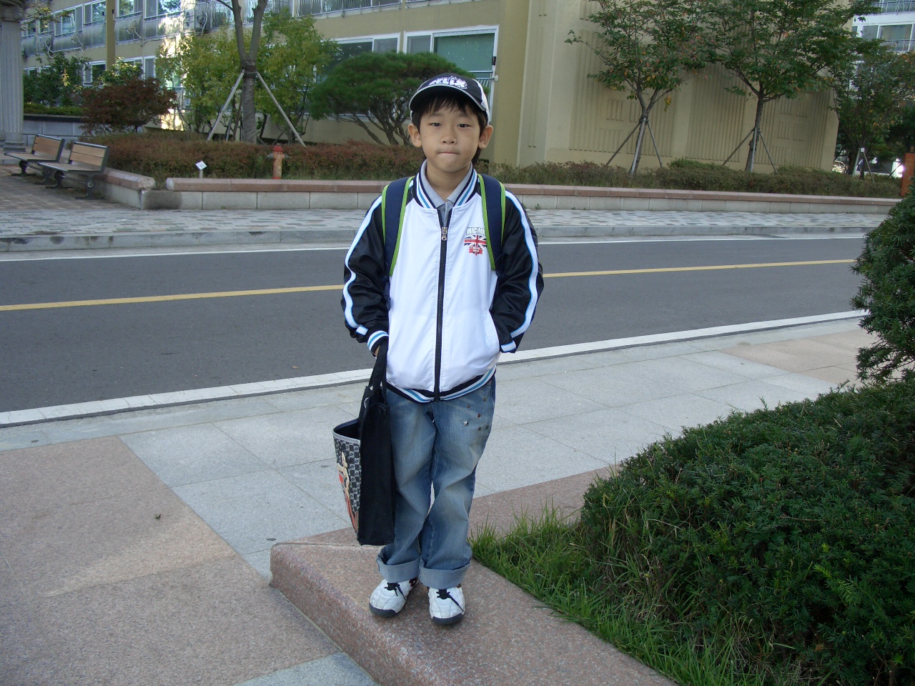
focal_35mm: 33
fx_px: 872
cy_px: 343
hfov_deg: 55.4
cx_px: 458
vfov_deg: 42.9
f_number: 2.8
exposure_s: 1/250
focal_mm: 7.1
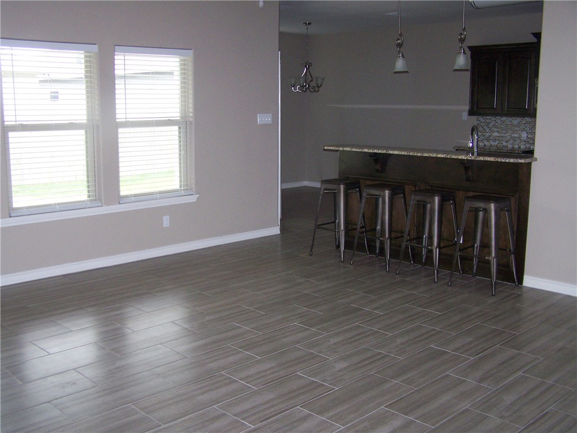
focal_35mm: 38
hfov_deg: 49.0
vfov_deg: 37.7
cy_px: 216
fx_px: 633
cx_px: 288
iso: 160
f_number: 2.8
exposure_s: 1/60
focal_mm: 6.3
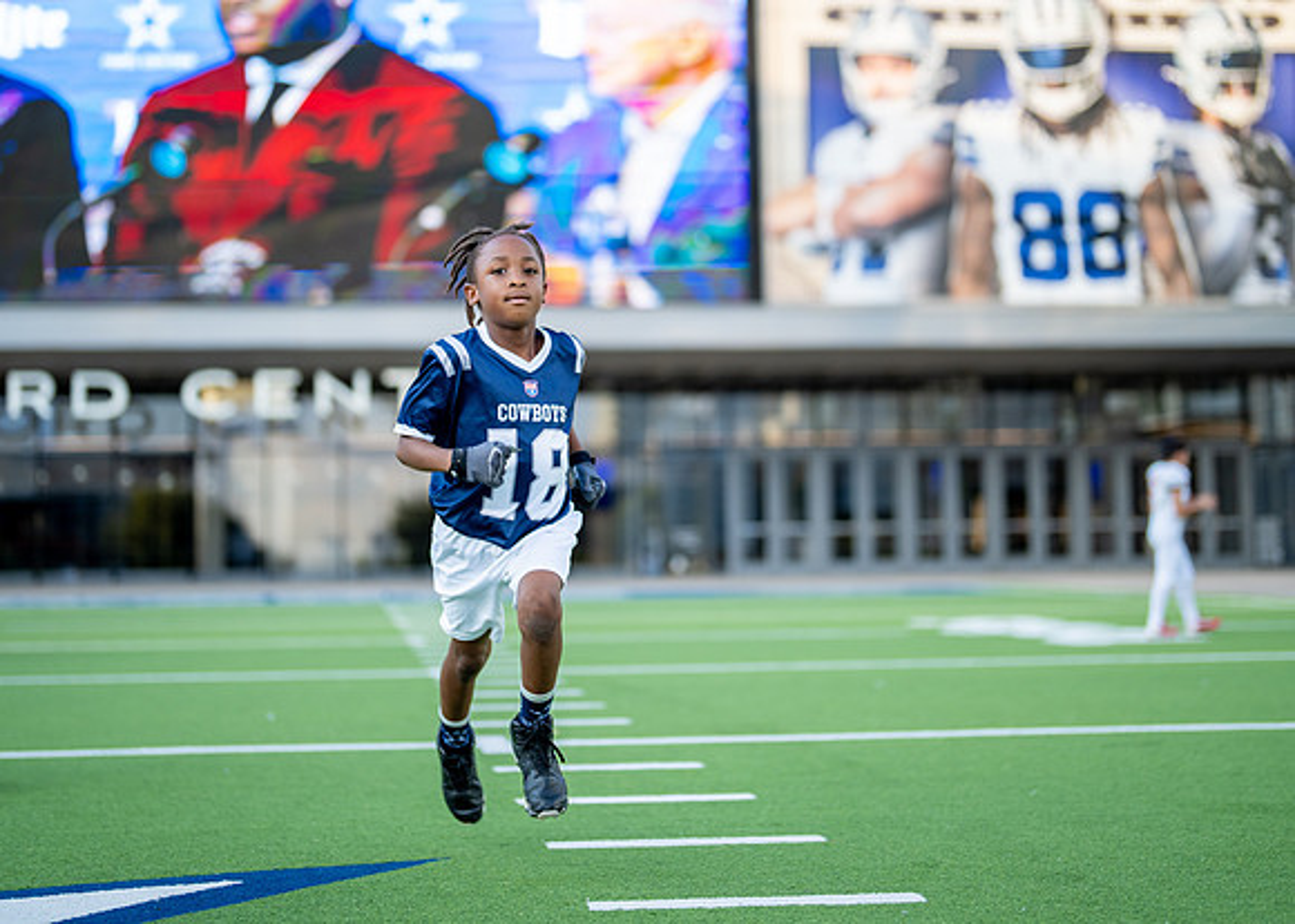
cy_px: 368
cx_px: 581
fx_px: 2430
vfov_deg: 21.5
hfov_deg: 29.8
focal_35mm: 66
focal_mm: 50
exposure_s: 1/1600
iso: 125
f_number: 1.2
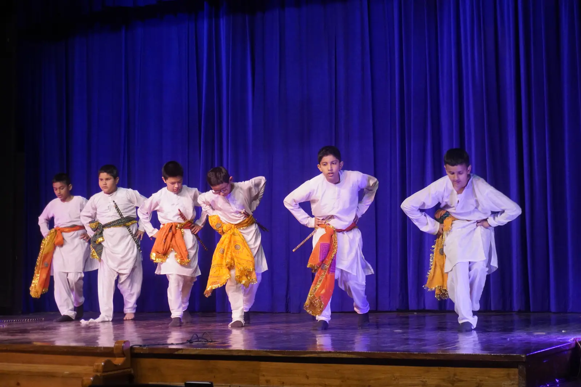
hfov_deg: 31.2
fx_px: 1041
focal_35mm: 64
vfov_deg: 21.1
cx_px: 290
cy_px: 194
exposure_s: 1/160
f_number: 5.6
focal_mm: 43
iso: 2000
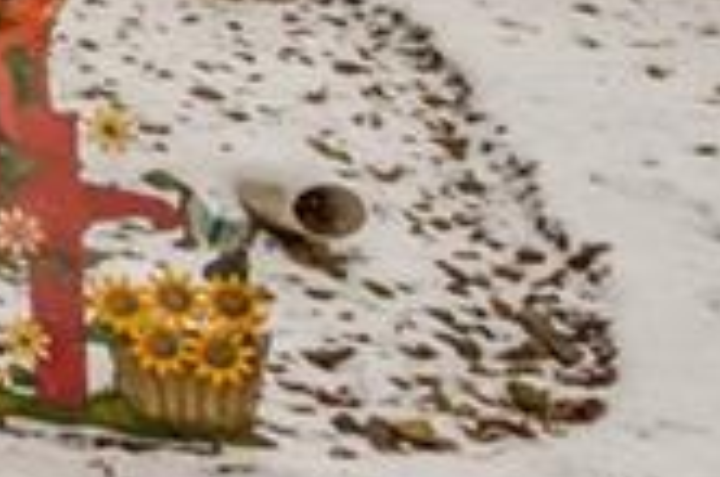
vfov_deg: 10.8
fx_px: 2216
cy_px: -583
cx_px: -1249
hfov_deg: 12.2
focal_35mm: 111
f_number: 6.3
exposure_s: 1/1000
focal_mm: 12
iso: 100
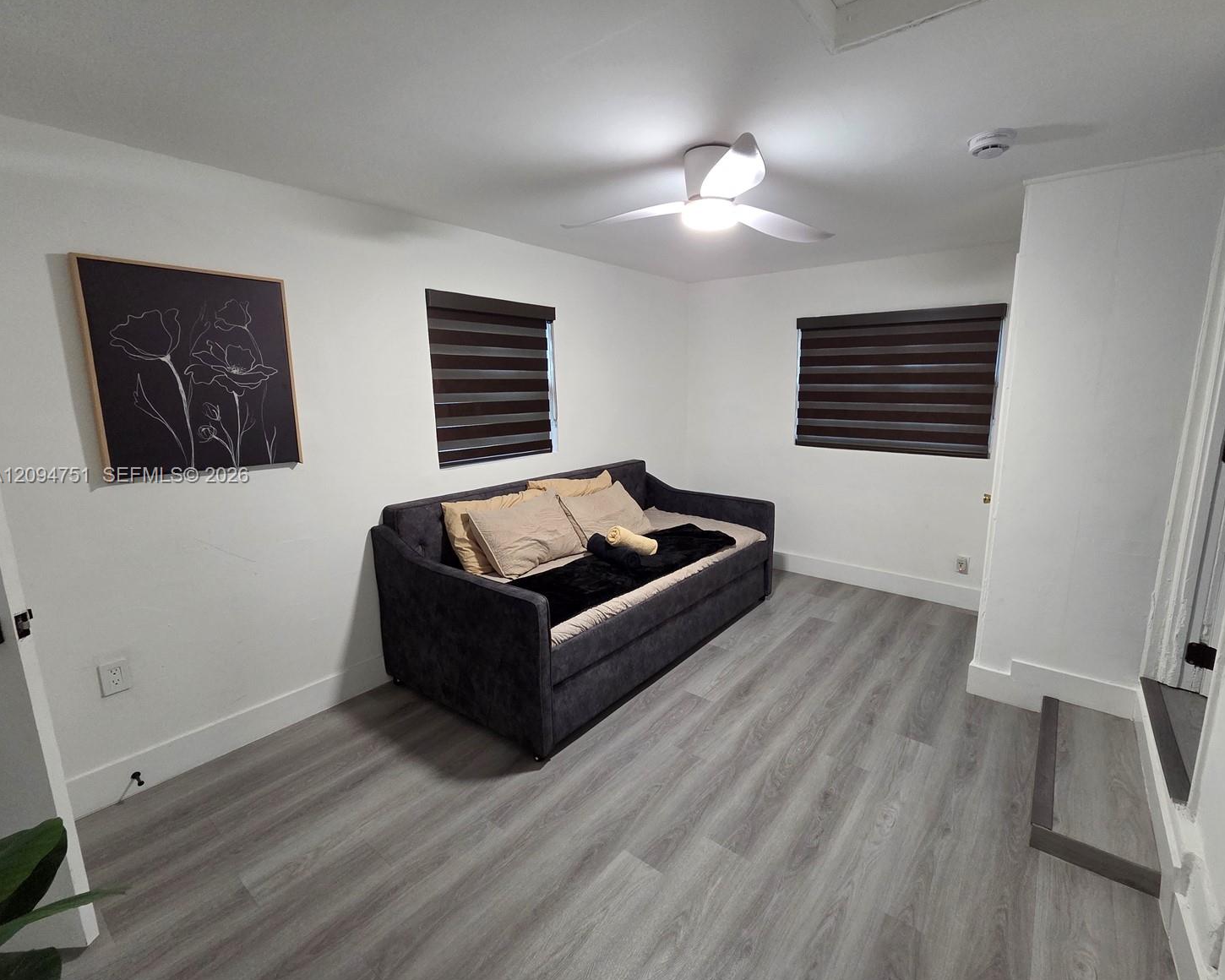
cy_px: 476
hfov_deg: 100.5
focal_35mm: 14
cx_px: 662
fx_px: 508
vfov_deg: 88.0
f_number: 2.2
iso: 500
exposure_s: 1/60
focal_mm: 2.2
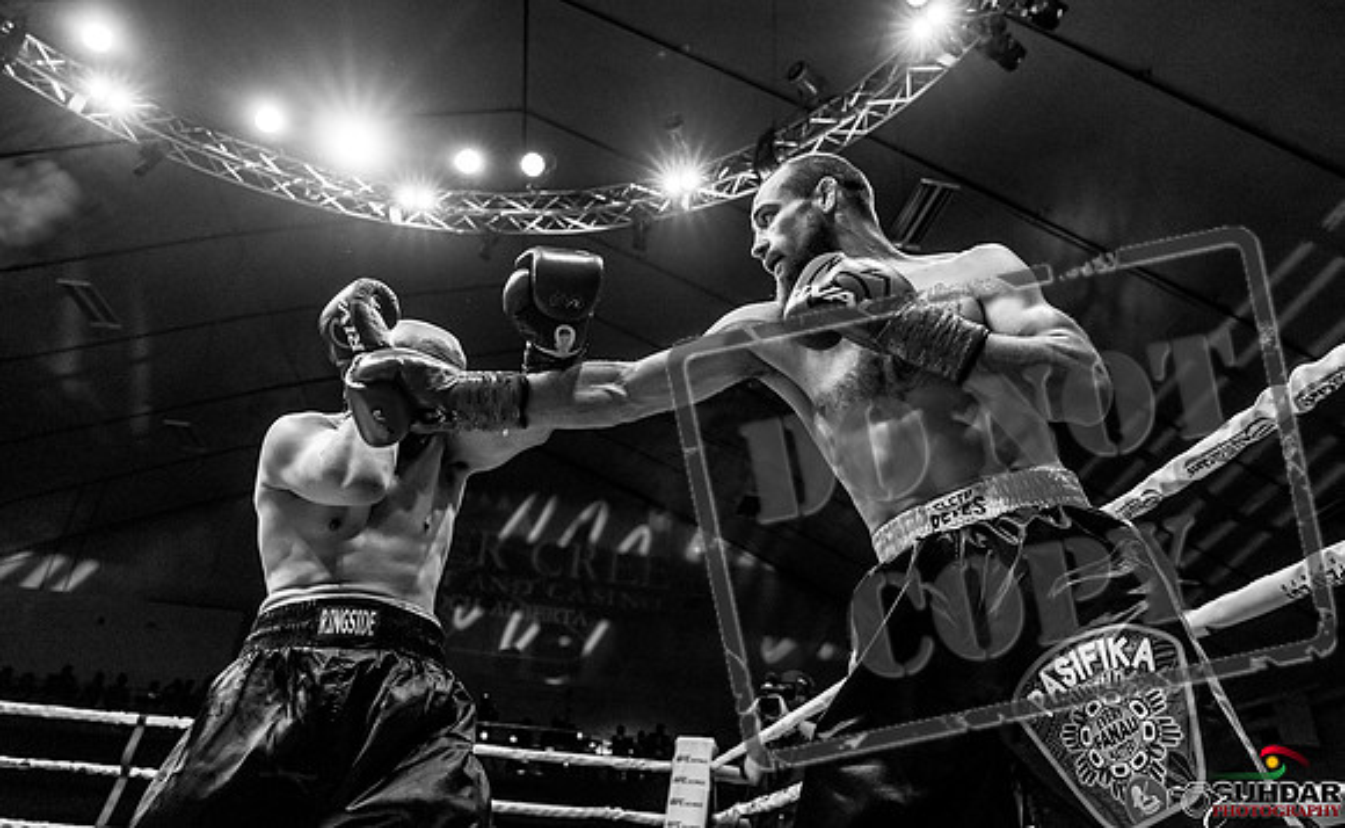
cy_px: 364
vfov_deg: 48.0
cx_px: 696
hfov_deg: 71.8
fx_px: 928
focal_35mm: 25
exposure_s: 1/1000
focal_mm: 24
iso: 4000
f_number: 4
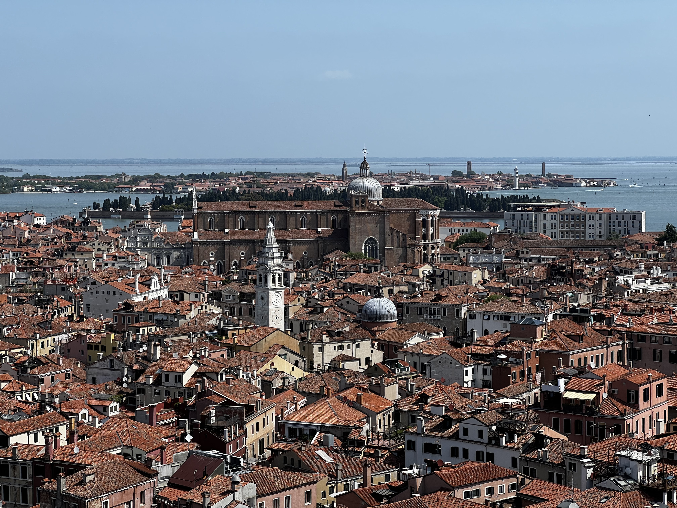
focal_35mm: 77
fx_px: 1506
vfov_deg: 19.1
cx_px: 338
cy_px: 254
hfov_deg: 25.3
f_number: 2.8
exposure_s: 1/1130
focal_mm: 9
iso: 32
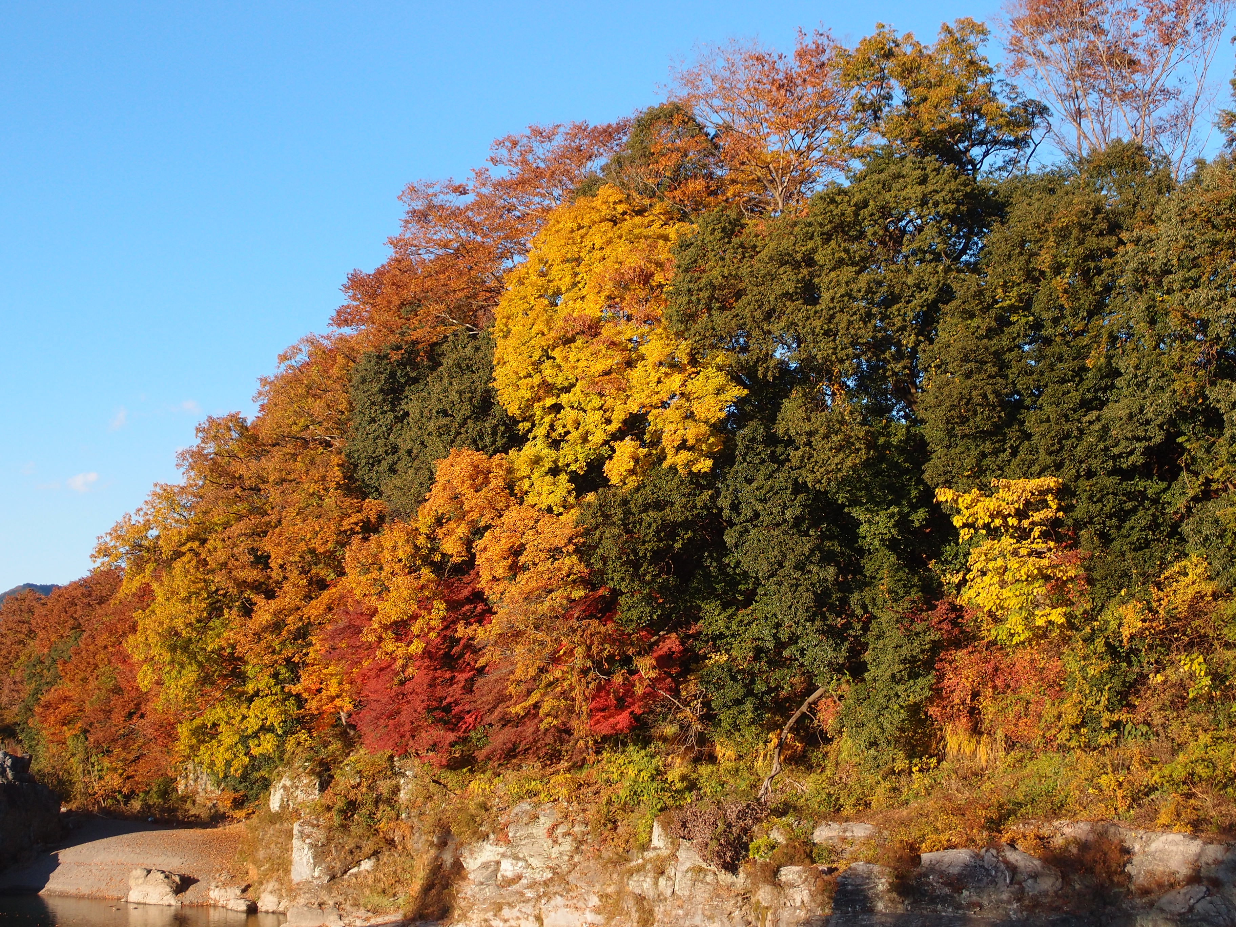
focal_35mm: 55
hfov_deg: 34.9
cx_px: 618
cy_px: 464
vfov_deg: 26.6
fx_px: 1964
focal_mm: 11.84
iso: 100
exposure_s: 1/125
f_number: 2.5
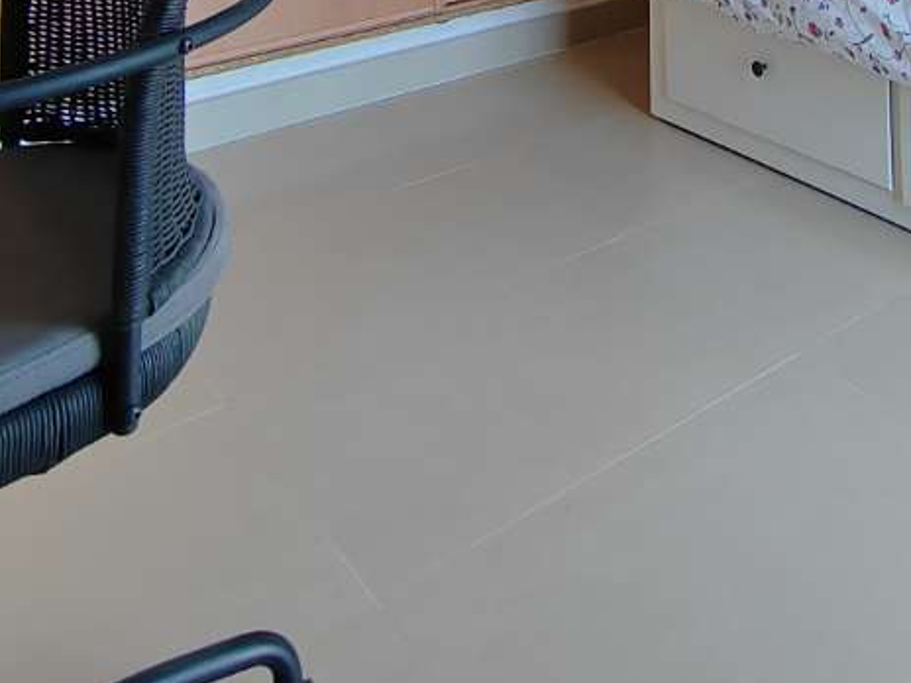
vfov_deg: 25.7
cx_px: 656
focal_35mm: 42
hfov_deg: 43.7
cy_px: -339
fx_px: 1105
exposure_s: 1/50
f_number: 2.2
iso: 125
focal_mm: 2.16
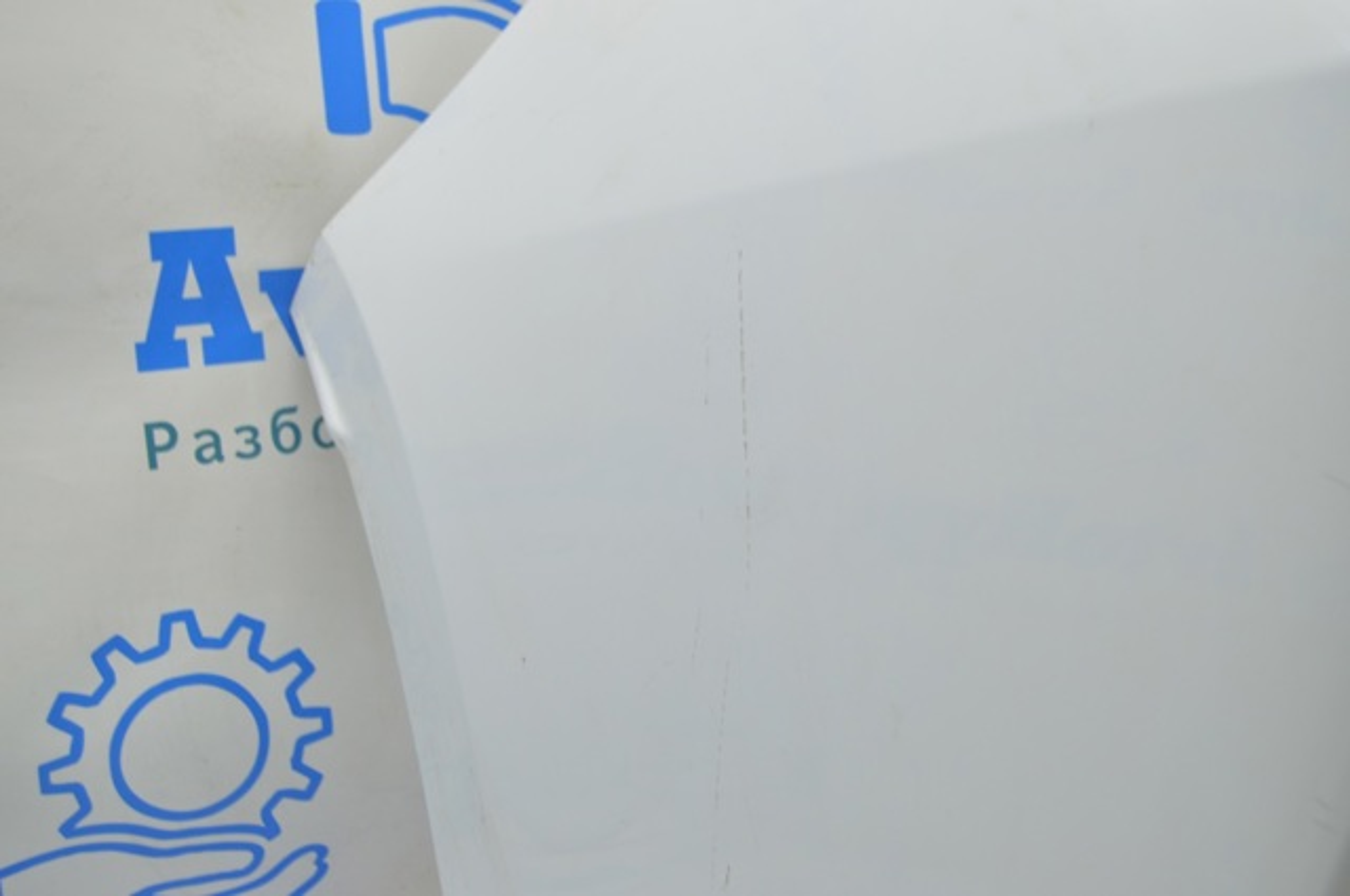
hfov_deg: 46.5
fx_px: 1573
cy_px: 448
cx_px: 675
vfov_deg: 31.8
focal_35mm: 42
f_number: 5.6
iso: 400
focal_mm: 28
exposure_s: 1/20
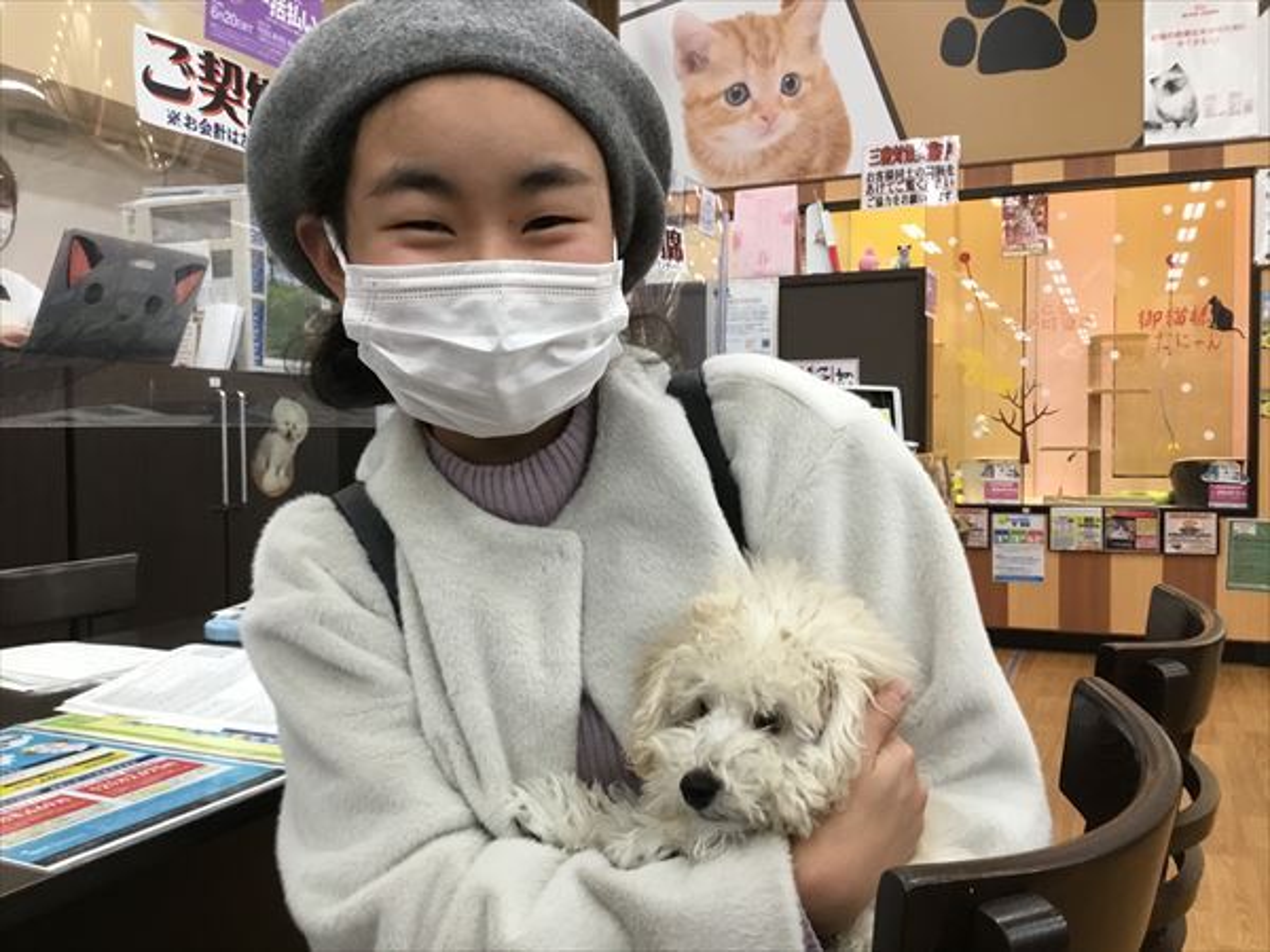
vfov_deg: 45.4
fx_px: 1137
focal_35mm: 31
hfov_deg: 58.4
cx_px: 635
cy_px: 476
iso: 64
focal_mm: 3.3
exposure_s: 1/33
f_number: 2.4
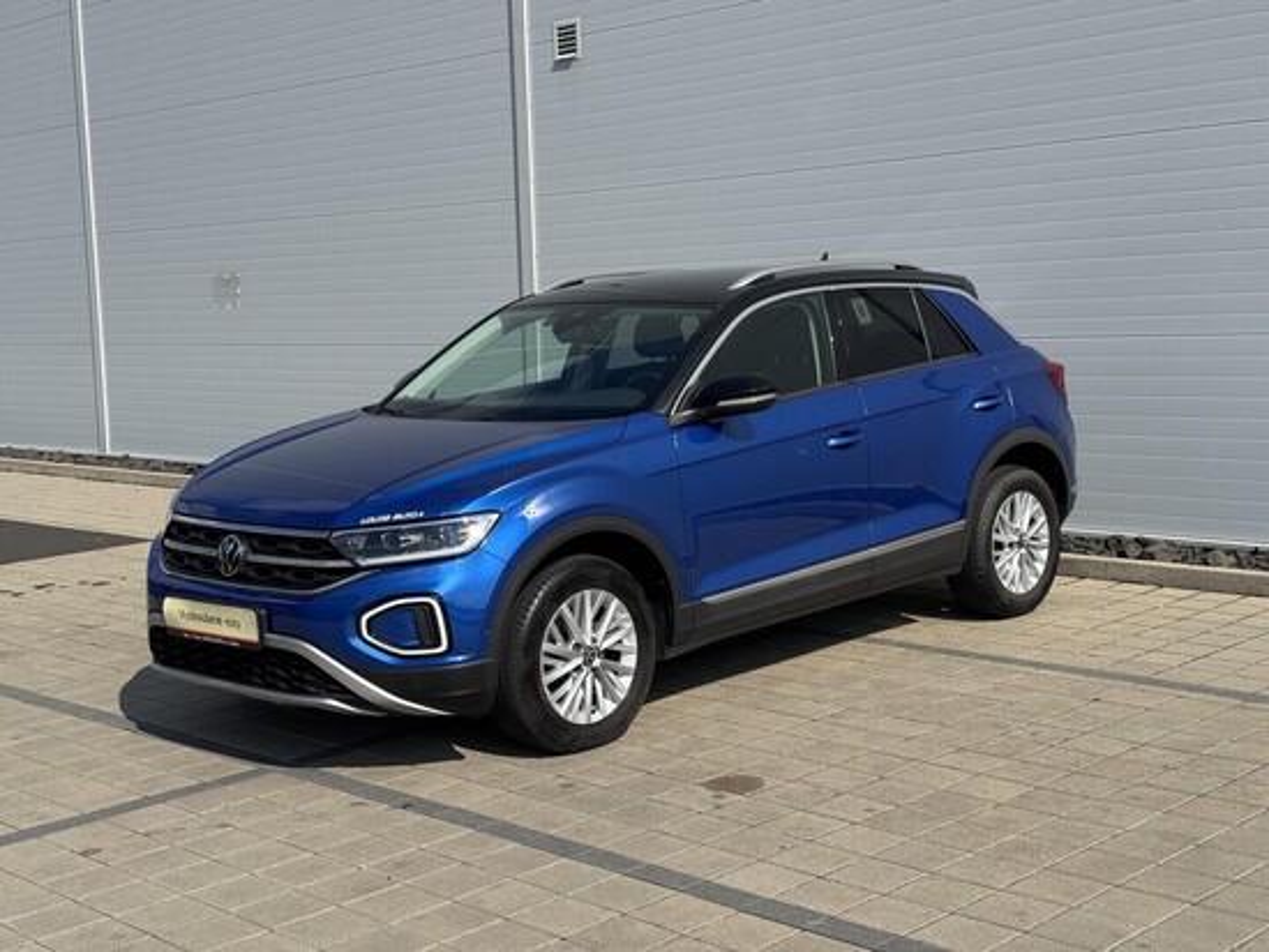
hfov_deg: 39.6
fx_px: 1760
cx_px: 634
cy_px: 476
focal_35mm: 48
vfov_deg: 30.3
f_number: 1.78
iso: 64
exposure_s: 1/6410
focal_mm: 6.76
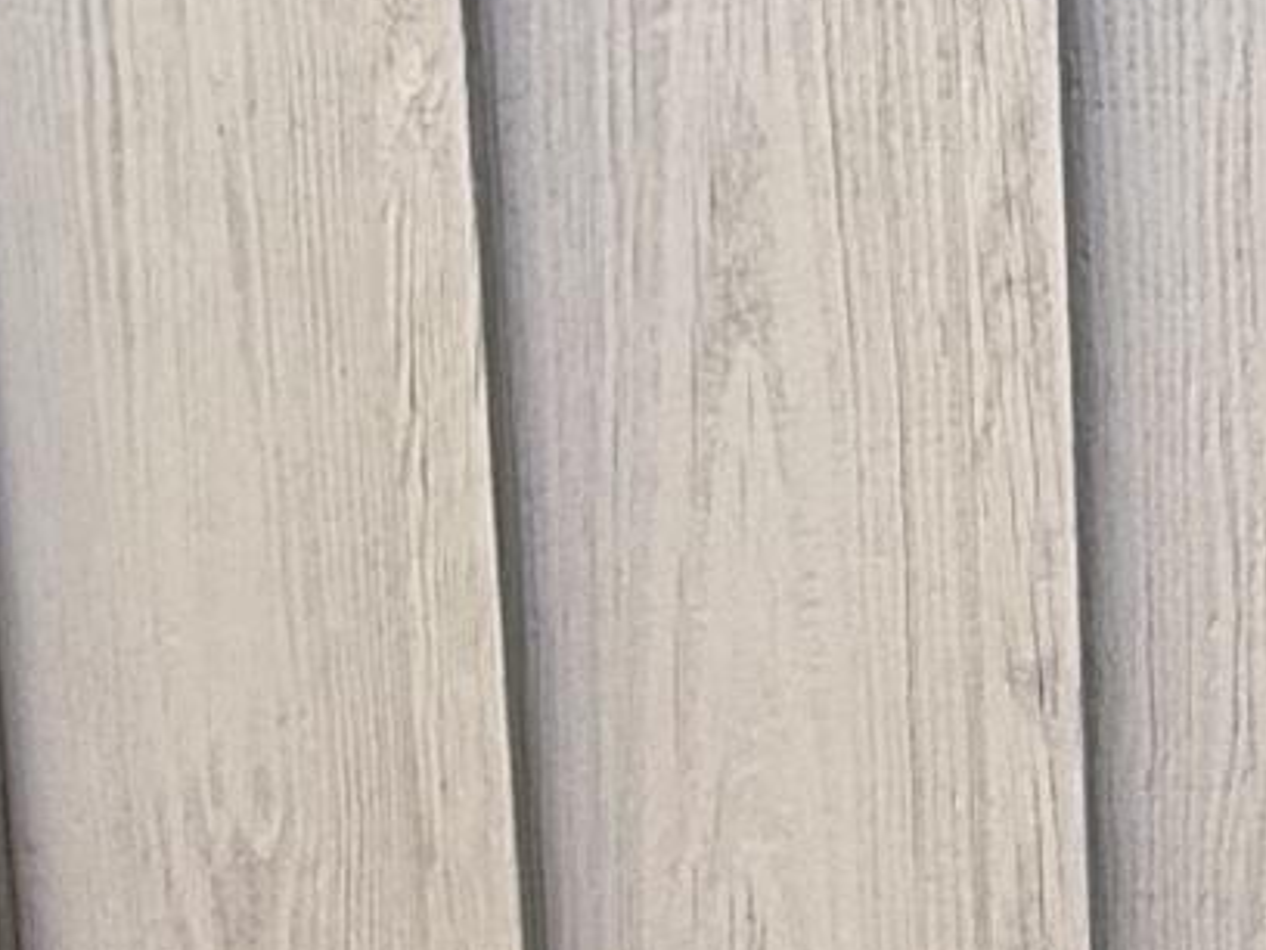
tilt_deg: -7.1
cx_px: 993
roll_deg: +2.5
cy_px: 810
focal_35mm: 103
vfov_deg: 14.3
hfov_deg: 18.9
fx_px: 3767
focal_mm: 2.22
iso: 200
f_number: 2.2
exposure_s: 1/99
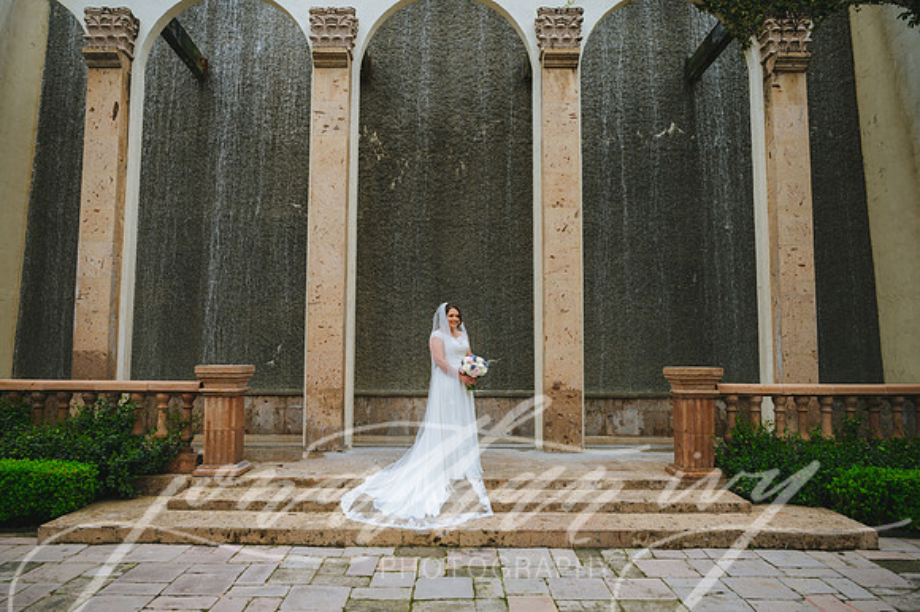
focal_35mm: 24
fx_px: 622
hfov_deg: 73.0
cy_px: 311
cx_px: 453
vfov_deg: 52.4
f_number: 2.8
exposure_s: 1/500
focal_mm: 24
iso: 125
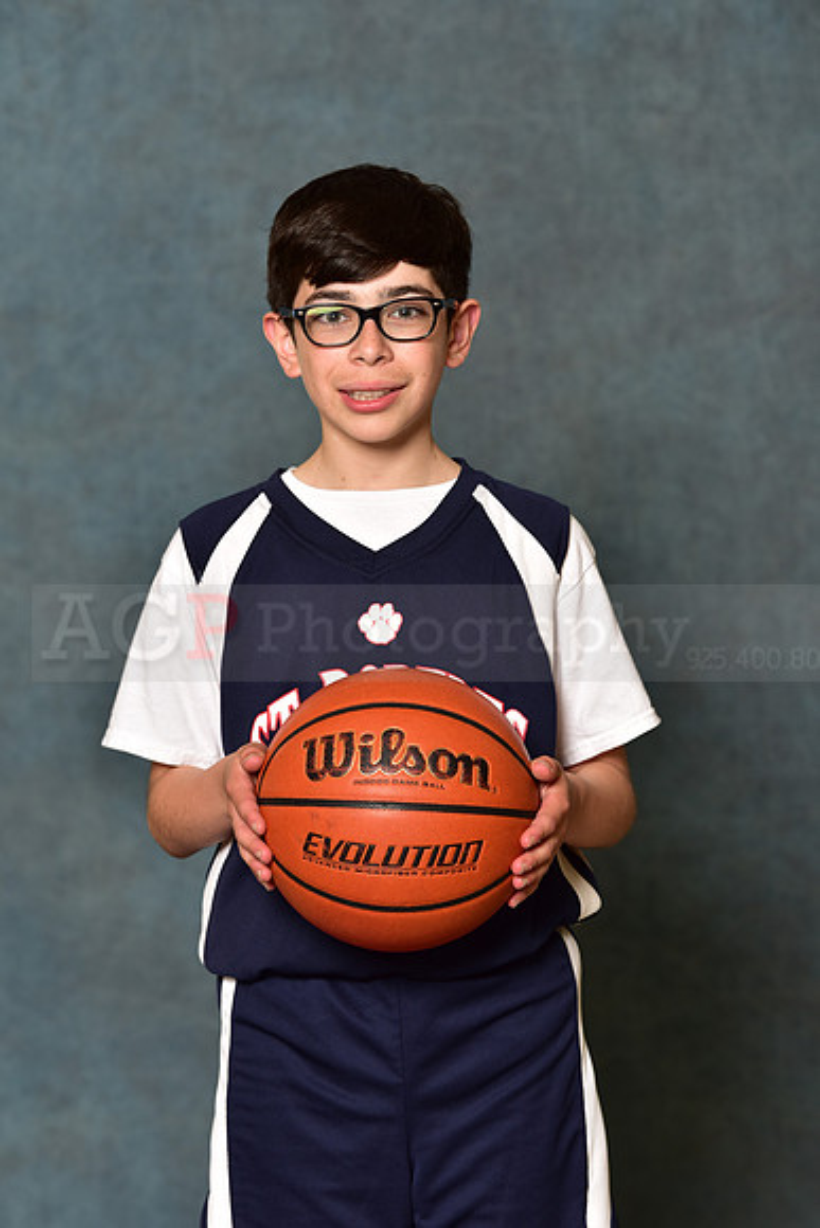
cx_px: 410
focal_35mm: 122
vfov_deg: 16.8
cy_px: 614
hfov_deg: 11.2
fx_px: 4166
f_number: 4.5
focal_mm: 122
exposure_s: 1/200
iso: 320
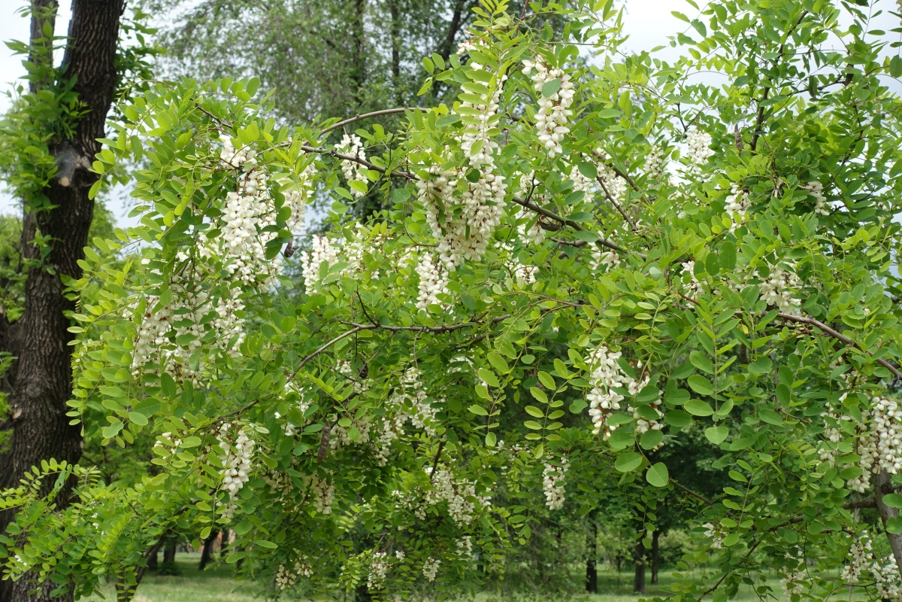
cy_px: 301
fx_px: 1754
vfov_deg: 19.5
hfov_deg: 28.8
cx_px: 451
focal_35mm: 70
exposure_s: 1/250
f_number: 5.6
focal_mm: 25.7
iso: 125
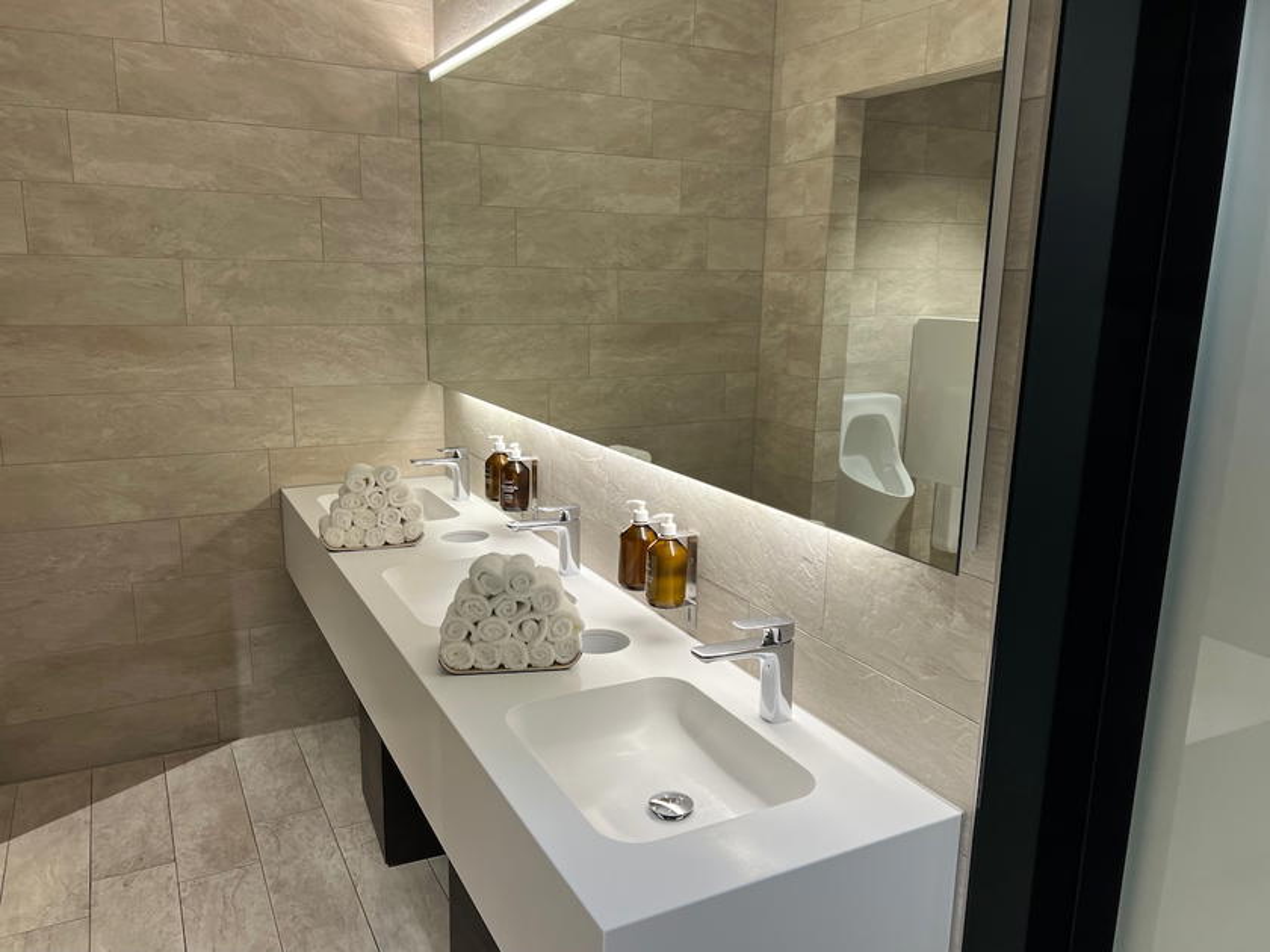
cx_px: 635
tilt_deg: -12.3
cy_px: 476
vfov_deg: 53.1
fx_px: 954
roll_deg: -1.4
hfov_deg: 67.3
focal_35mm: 26
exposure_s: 1/100
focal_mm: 5.7
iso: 100
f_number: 1.5
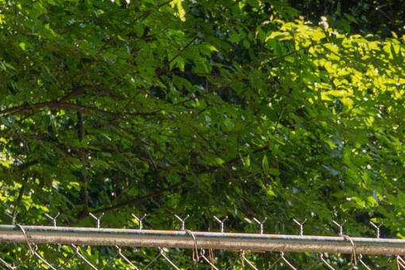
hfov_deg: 10.6
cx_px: 611
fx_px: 2104
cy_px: 523
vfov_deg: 7.1
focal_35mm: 187
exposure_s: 1/125
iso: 320
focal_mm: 32
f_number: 7.1
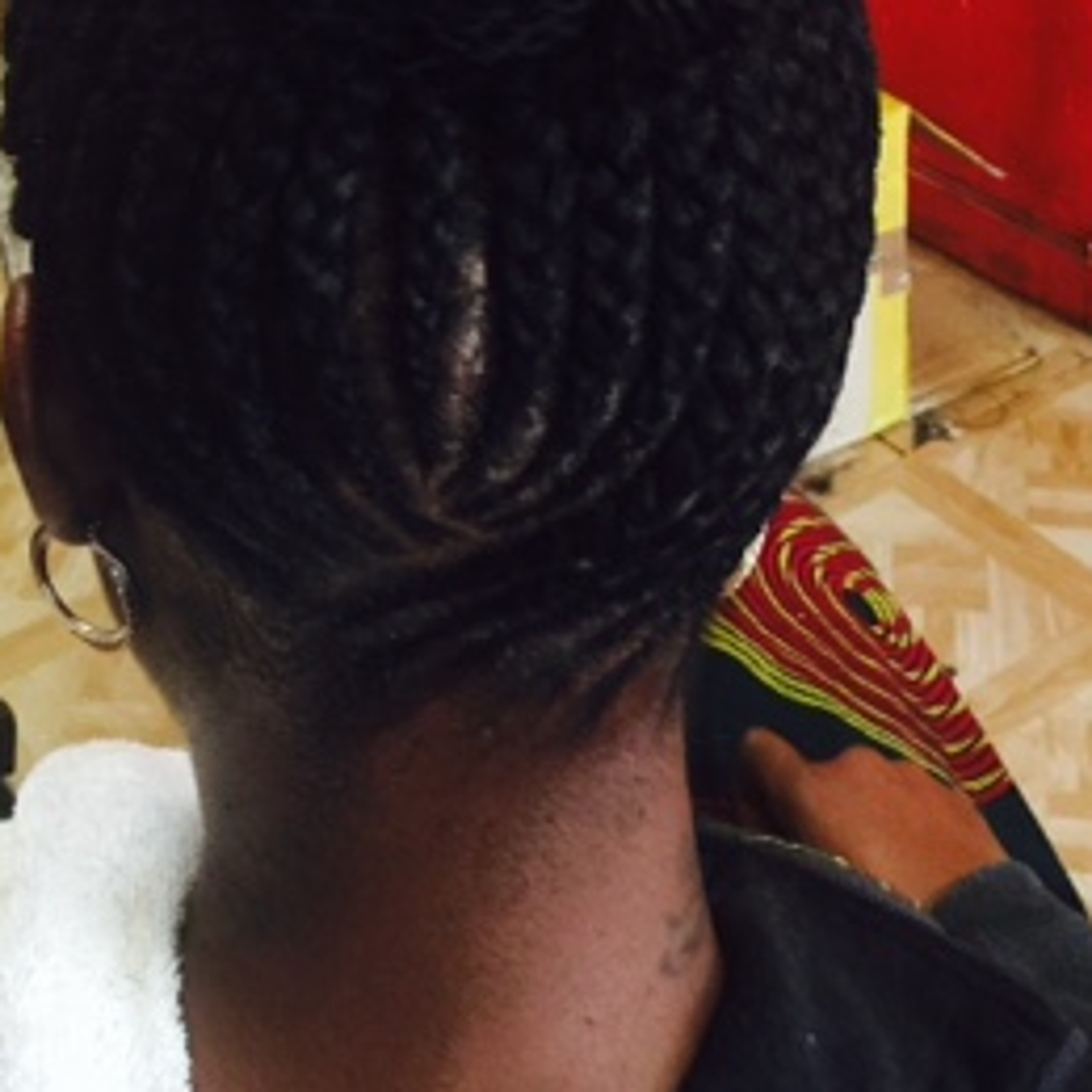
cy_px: 17
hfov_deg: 27.3
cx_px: 458
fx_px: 2248
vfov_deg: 26.0
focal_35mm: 63
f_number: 2.2
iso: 125
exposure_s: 1/10
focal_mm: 4.15
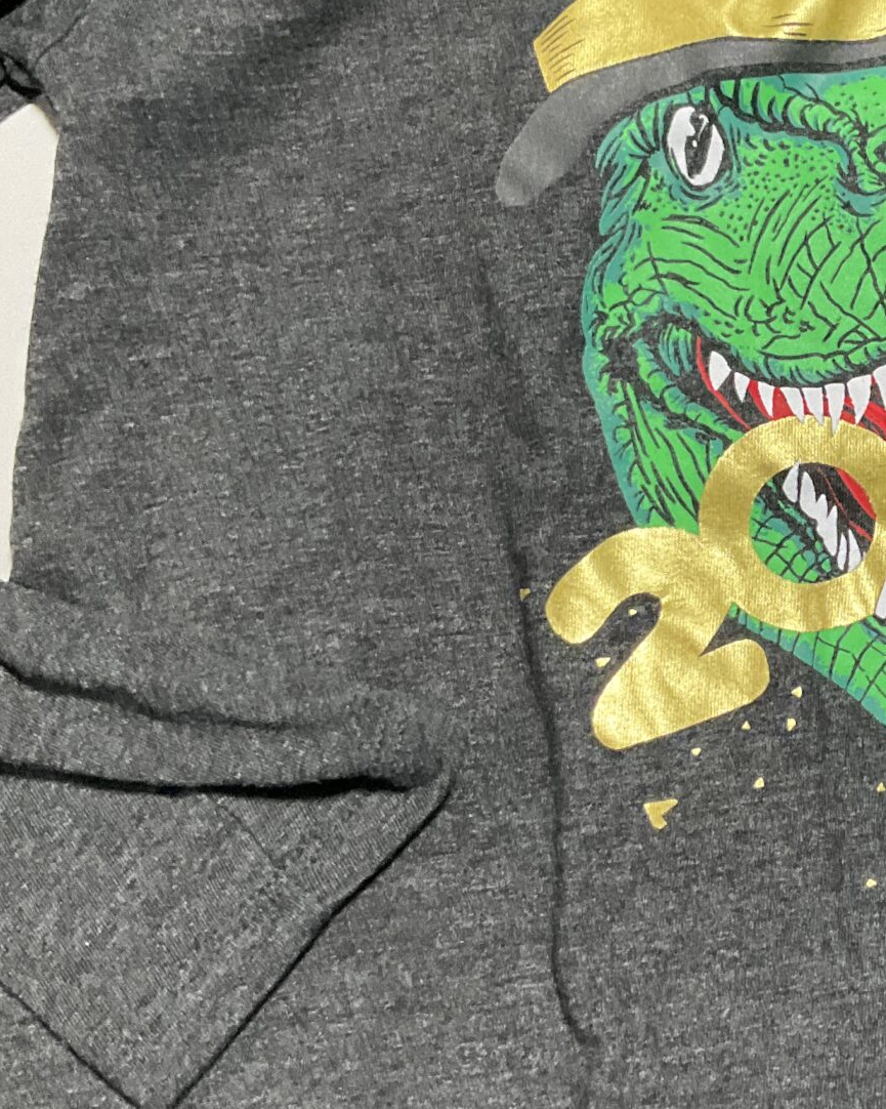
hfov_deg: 21.7
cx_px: 947
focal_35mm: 67
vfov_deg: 28.2
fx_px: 2197
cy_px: 397
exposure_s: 1/60
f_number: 1.8
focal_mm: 3
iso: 200
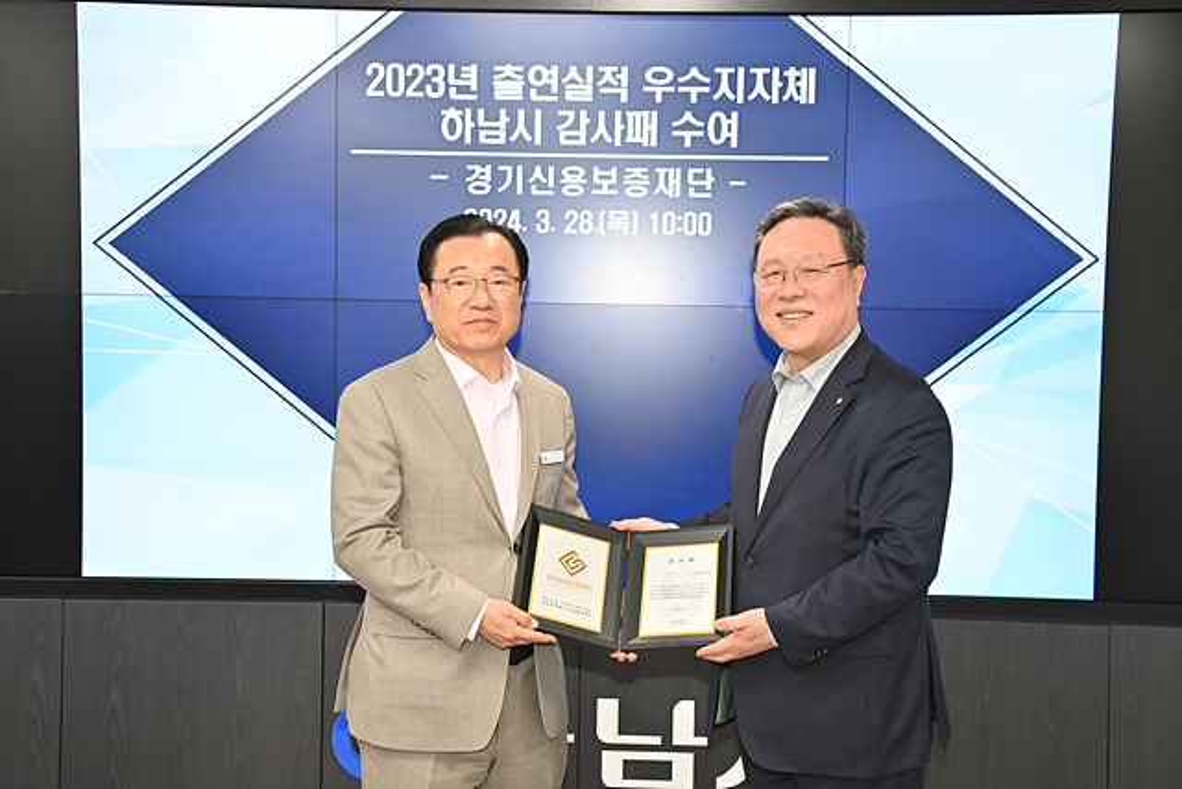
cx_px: 591
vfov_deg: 29.3
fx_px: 1511
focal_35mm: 46
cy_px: 394
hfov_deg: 42.7
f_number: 4
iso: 800
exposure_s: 1/80
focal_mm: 46
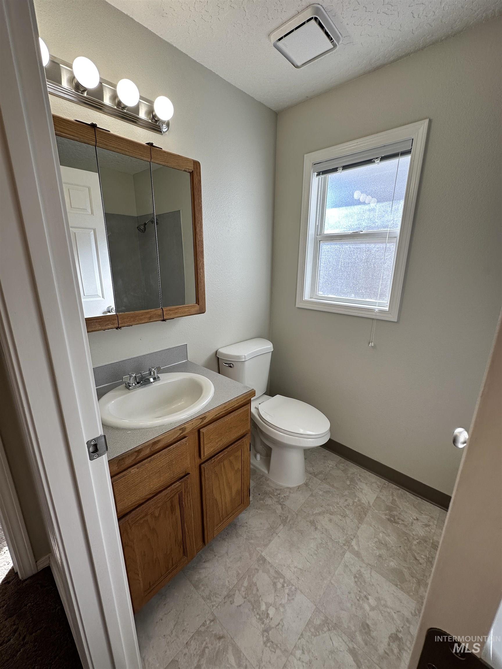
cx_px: 251
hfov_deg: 85.7
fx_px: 271
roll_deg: +0.0
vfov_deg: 102.1
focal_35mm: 14
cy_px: 334
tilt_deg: -15.9
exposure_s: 1/172
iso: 40
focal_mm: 2.22
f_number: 2.2
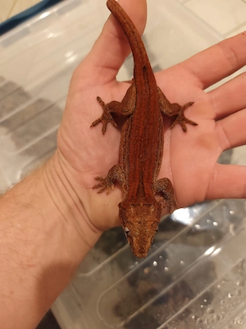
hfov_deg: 58.9
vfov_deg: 73.9
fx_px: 218
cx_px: 123
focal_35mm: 23
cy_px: 164
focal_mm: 6.04
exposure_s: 1/33.3
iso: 1000
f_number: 1.7
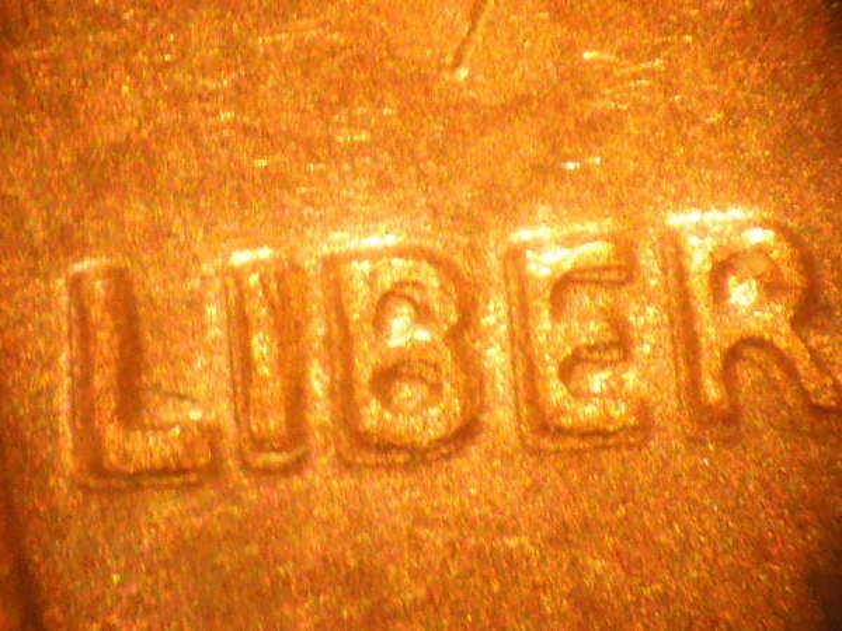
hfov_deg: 69.4
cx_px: 421
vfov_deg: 54.9
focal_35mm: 25
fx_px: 608
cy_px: 316
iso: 800
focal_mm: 4.5
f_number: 3.3
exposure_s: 1
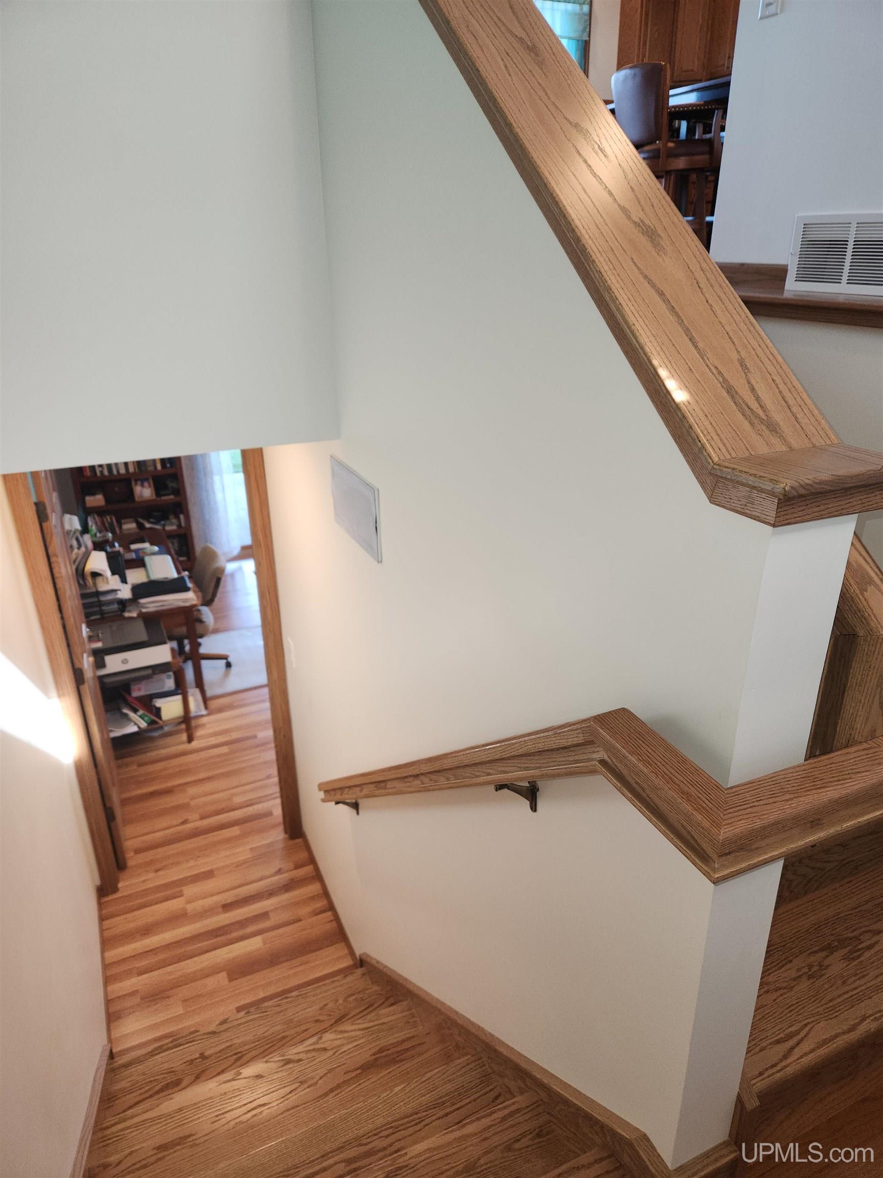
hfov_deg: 58.9
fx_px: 782
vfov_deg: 73.9
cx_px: 442
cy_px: 589
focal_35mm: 23
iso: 50
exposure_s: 1/60
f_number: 1.8
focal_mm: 5.4
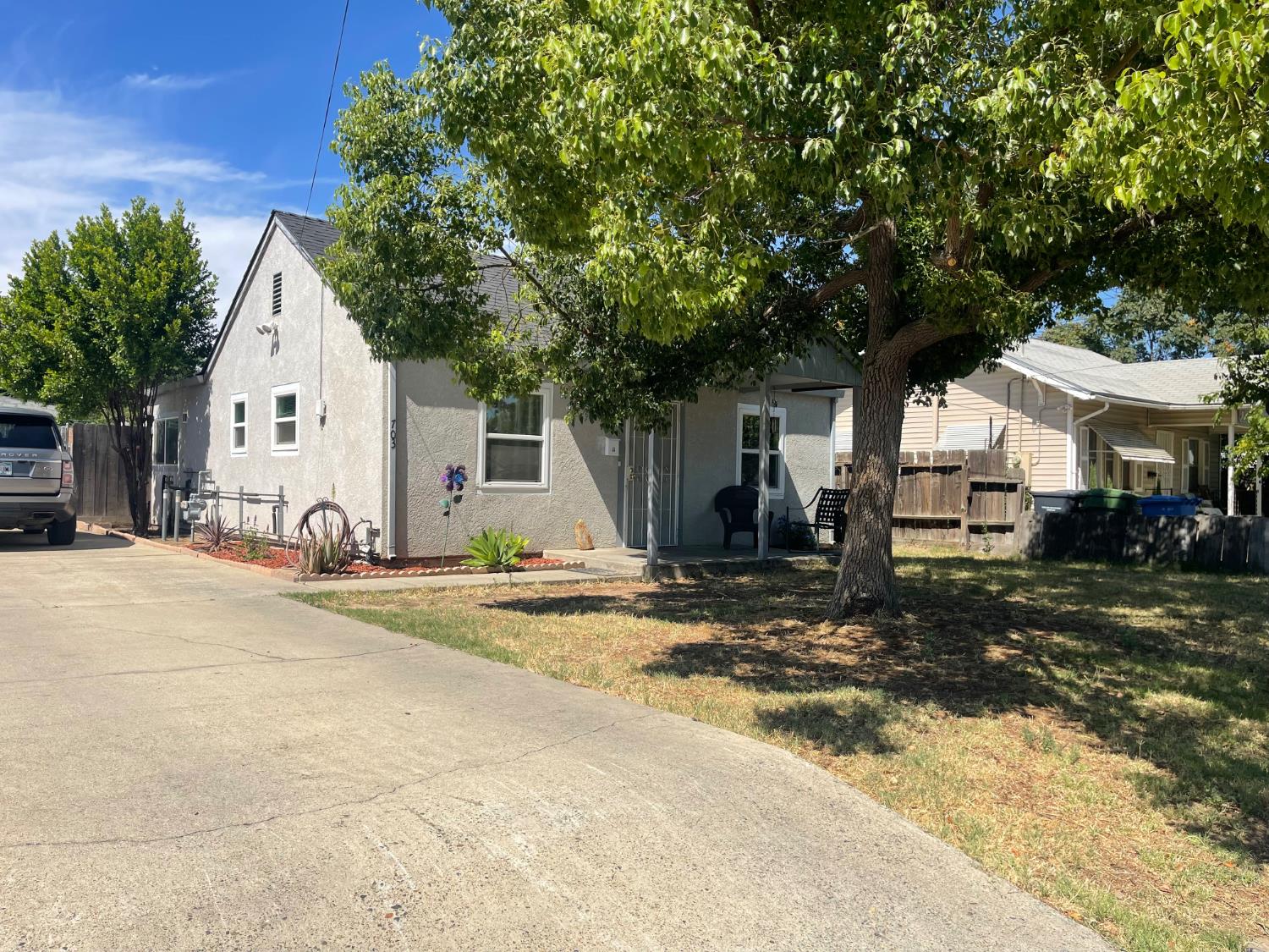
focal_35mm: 25
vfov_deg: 54.9
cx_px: 634
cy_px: 476
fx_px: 916
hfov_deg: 69.4
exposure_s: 1/3663
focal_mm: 5.1
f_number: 1.6
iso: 32
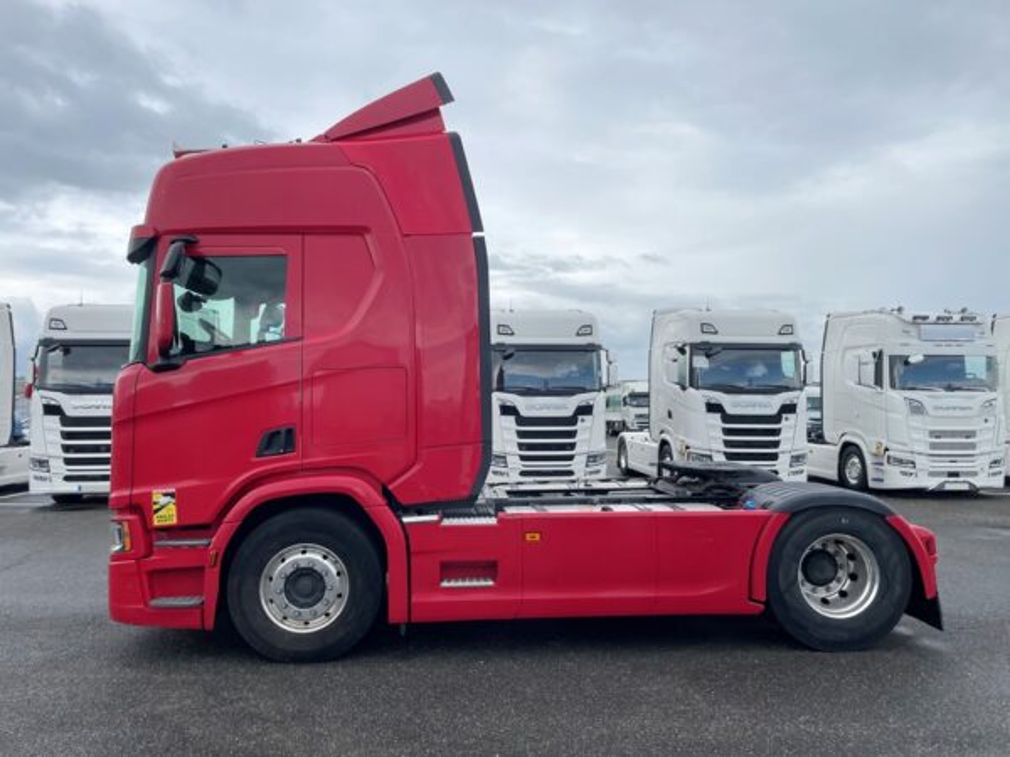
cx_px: 505
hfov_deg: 67.3
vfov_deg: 53.1
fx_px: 759
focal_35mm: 26
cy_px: 378
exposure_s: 1/2257
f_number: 1.6
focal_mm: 4.2
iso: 32
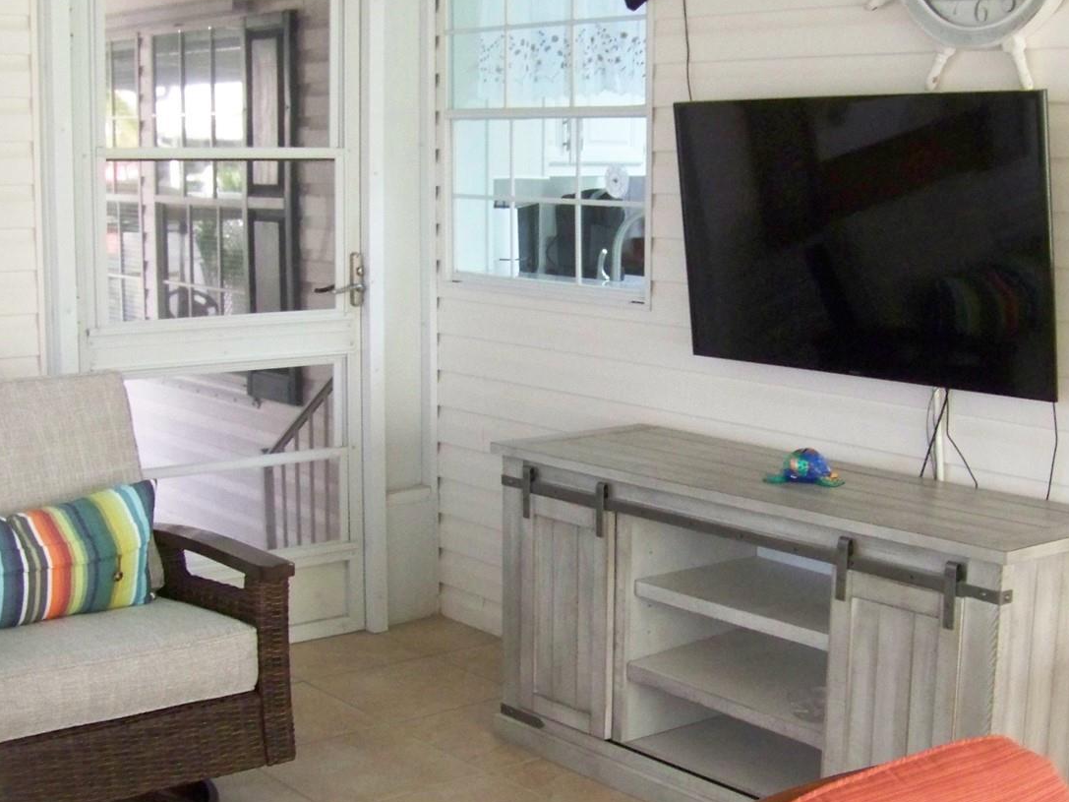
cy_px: 501
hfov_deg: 36.2
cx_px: 563
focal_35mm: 53
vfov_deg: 27.4
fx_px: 1637
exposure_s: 1/30
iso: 400
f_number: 2.8
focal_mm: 5.85
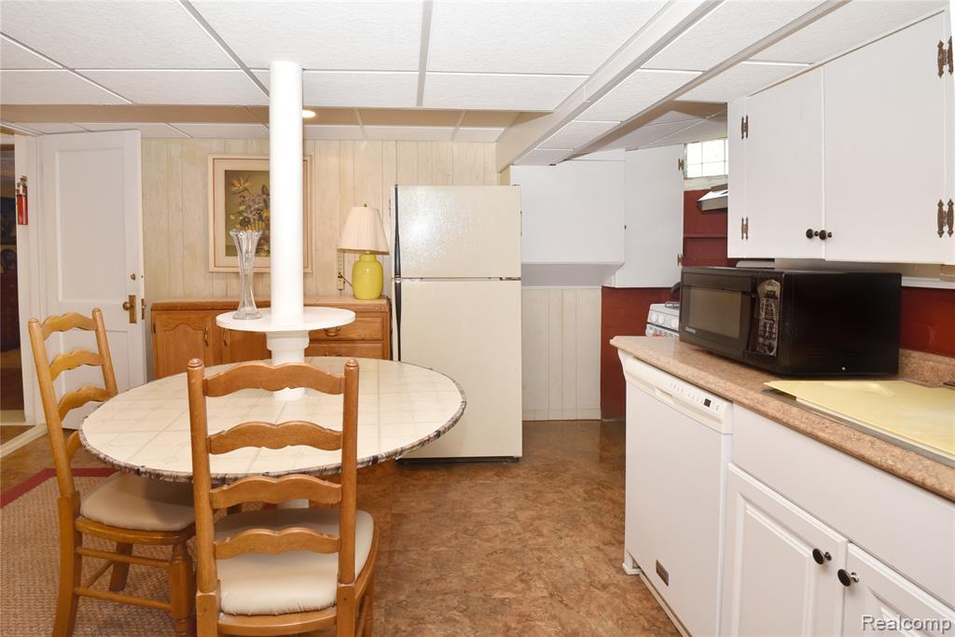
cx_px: 478
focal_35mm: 17
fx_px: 451
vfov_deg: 70.5
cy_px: 318
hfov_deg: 93.3
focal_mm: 17
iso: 800
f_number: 9
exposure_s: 1/60
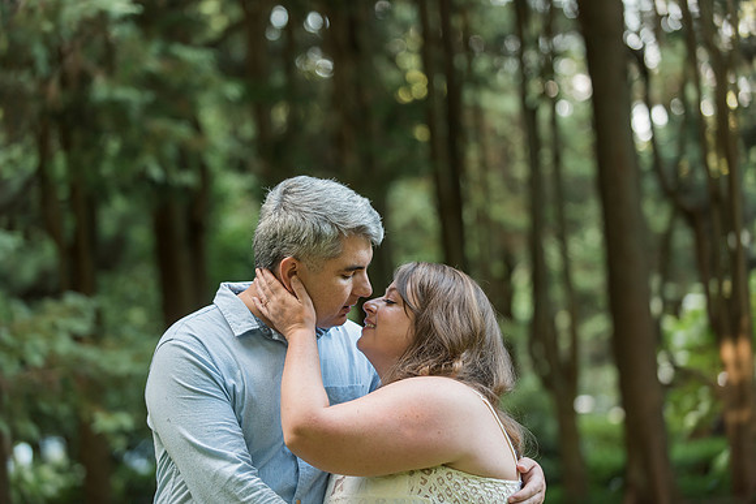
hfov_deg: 20.0
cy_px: 252
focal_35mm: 102
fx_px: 2142
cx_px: 378
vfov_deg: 13.4
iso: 800
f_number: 2.8
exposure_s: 1/200
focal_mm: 102
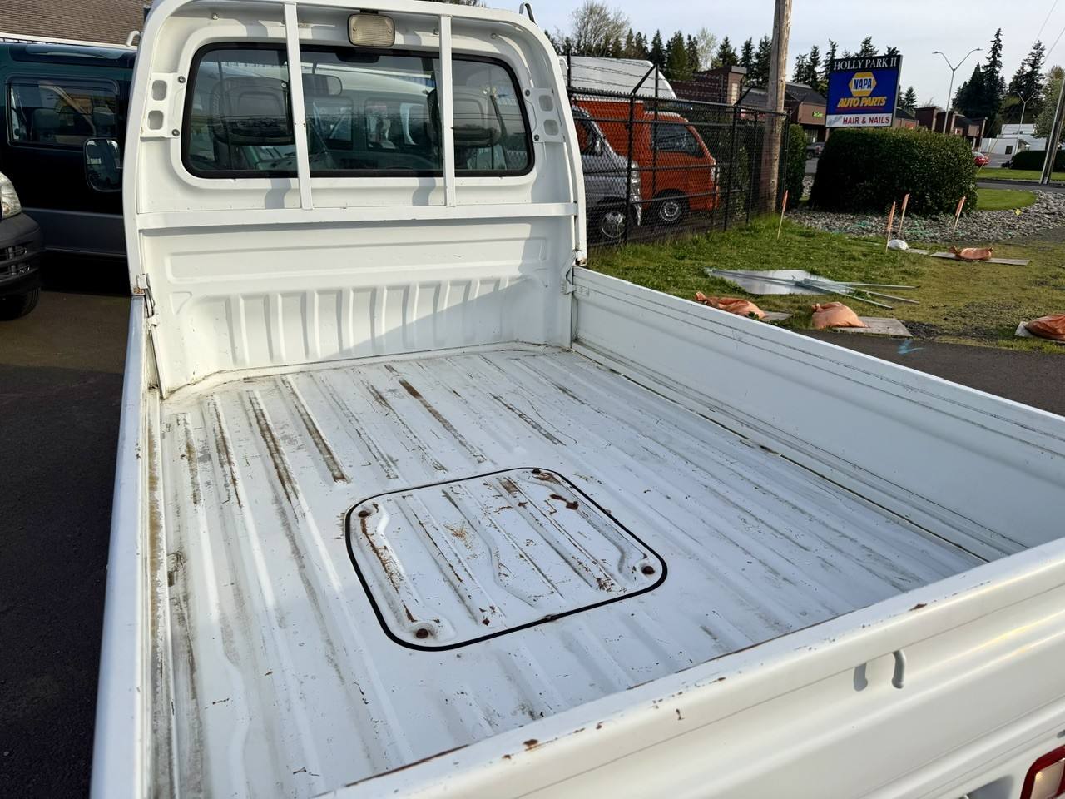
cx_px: 532
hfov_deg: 71.6
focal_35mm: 24
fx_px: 738
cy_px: 400
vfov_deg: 56.8
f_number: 1.78
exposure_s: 1/3425
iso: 80
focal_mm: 6.76
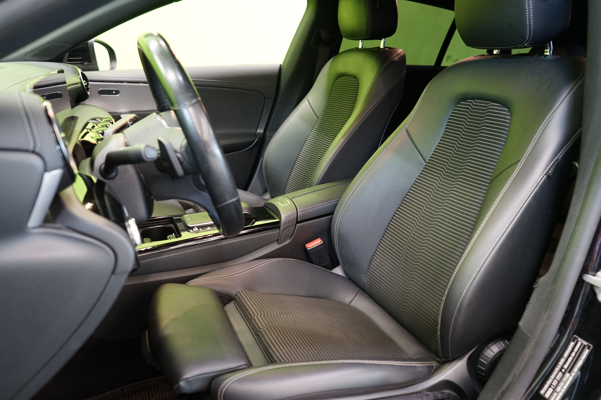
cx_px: 300
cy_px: 200
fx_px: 484
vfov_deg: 45.0
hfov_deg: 63.7
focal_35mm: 29
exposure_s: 1/20
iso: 1600
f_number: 4
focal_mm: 29
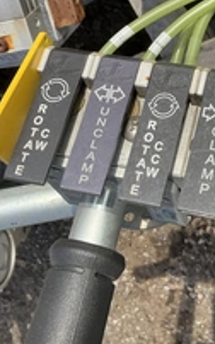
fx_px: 573
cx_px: 177
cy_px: 111
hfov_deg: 21.0
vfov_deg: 33.2
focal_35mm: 61
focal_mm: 3
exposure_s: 1/1035
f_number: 1.8
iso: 25
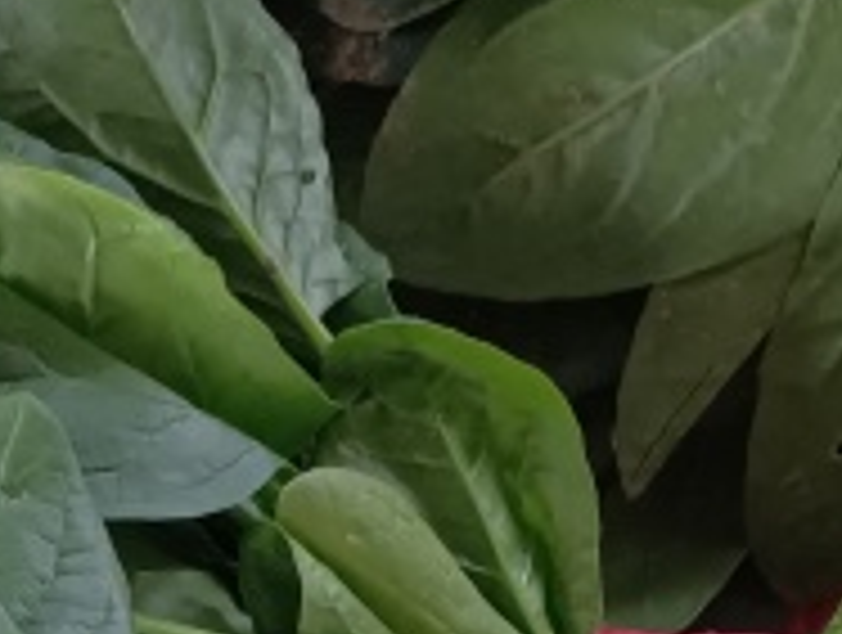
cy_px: 1142
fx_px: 2705
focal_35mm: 111
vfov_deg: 12.3
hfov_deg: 17.6
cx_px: 239
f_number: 1.8
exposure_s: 1/120
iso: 434
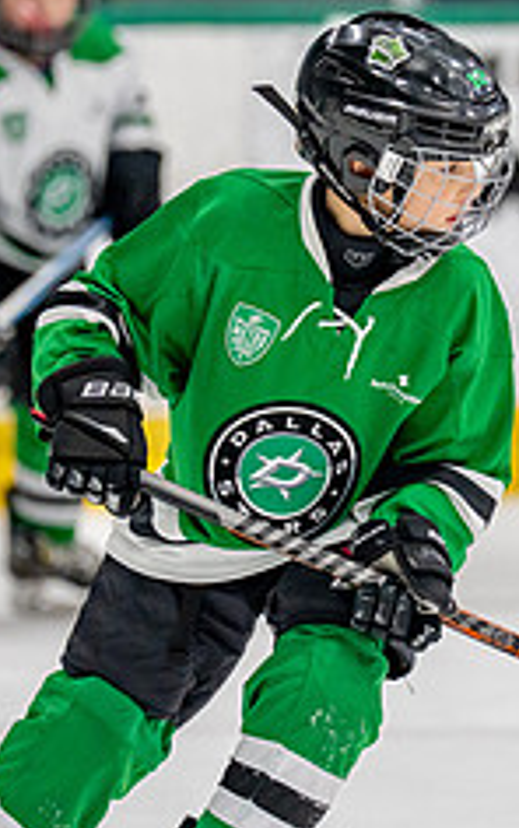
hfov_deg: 2.5
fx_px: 11785
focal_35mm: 522
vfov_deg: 4.0
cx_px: 587
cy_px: 434
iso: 800
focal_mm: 159
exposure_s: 1/1250
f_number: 2.8
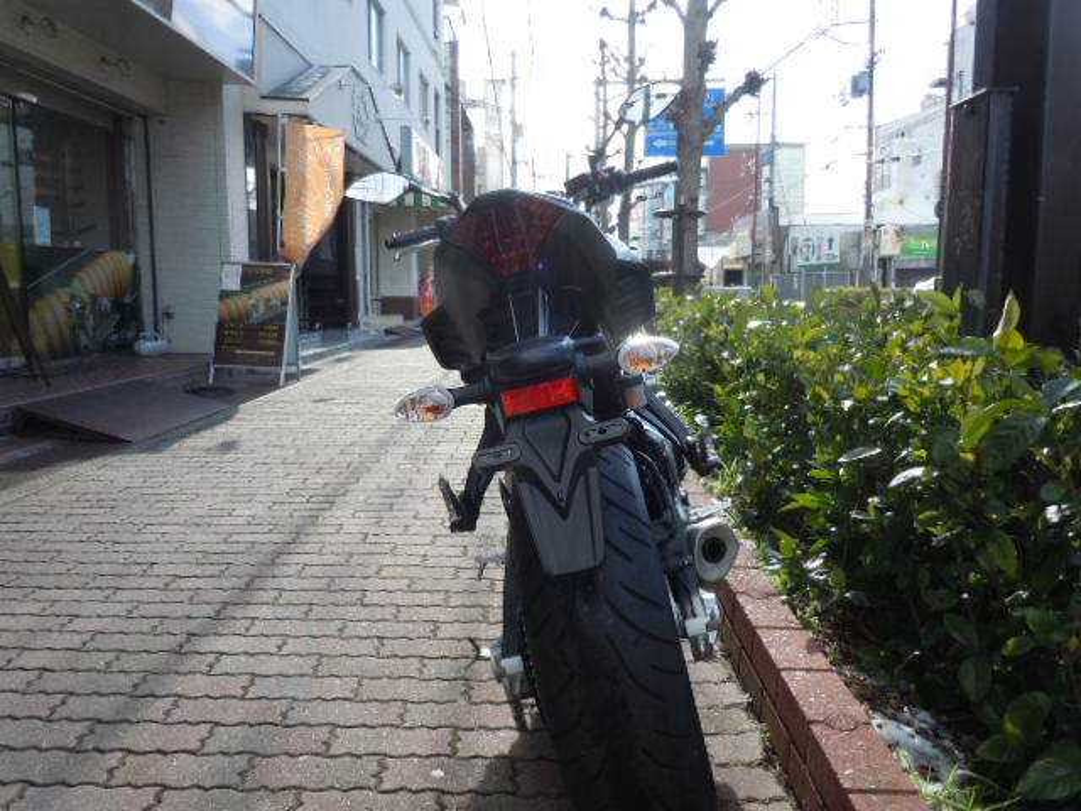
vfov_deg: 49.7
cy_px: 406
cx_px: 540
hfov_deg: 63.4
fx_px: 874
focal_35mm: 28
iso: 100
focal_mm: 5
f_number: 3.7
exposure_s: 1/200
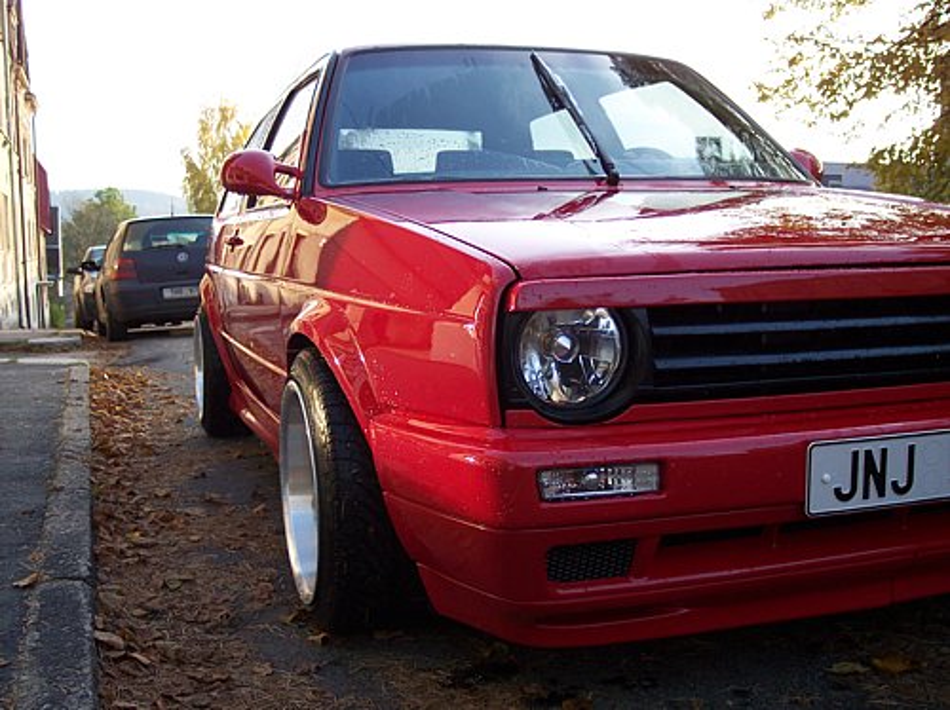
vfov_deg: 37.7
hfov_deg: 49.0
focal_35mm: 38
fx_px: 1042
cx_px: 475
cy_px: 355
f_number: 2.8
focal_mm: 8
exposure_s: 1/250
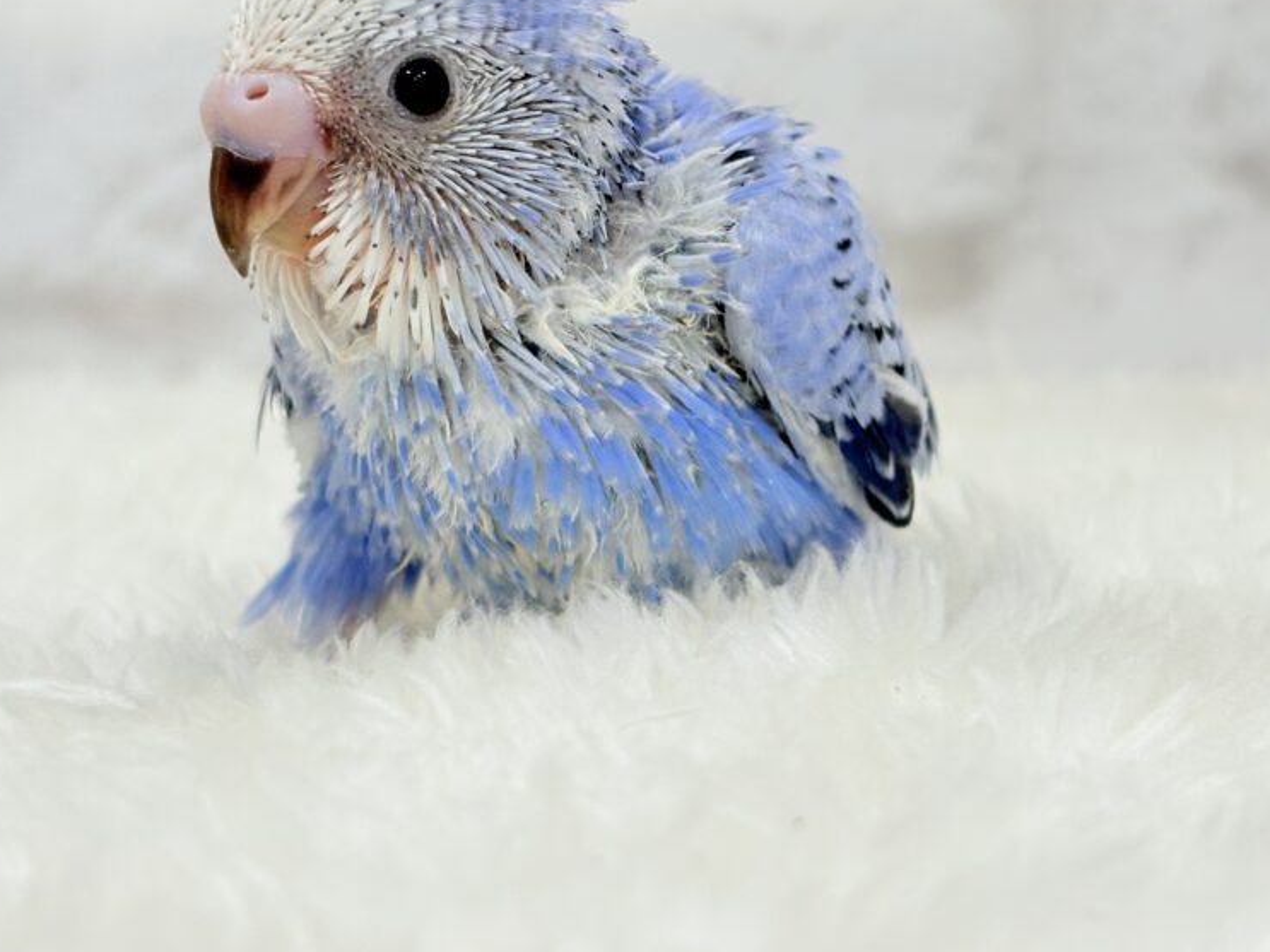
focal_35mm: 84
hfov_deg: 23.3
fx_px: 3081
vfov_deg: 17.5
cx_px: 644
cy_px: 285
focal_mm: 5.96
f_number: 1.6
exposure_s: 1/100
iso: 50
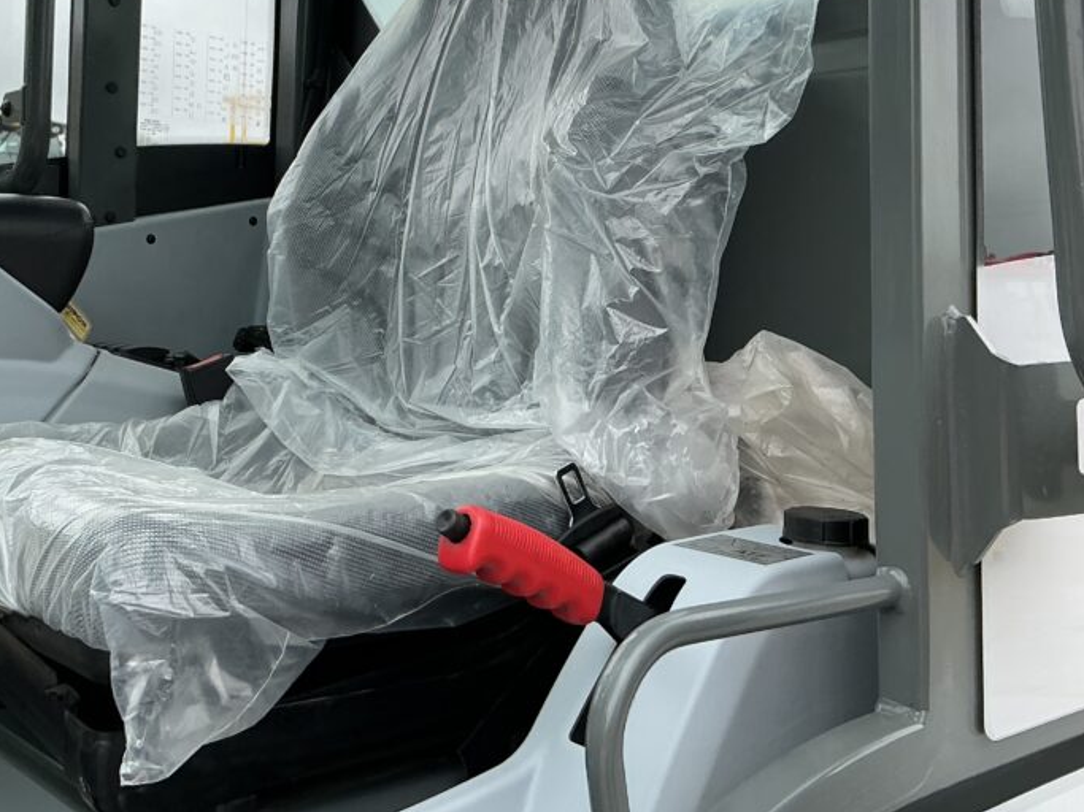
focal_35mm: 42
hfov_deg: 44.4
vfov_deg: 34.1
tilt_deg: +2.0
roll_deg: -0.7
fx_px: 1315
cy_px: 282
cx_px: 400
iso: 25
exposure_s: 1/389
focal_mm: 3
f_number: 1.8
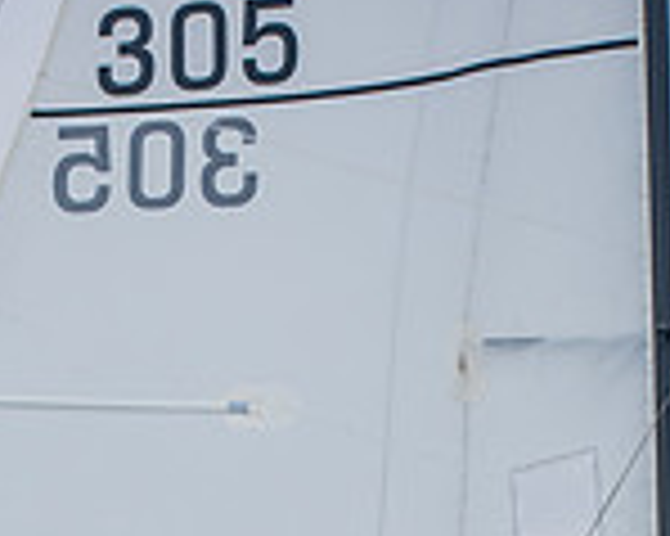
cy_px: 982
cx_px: 121
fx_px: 5905
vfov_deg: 5.1
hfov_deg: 6.5
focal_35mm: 298
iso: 400
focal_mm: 70
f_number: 5.6
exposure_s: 1/500
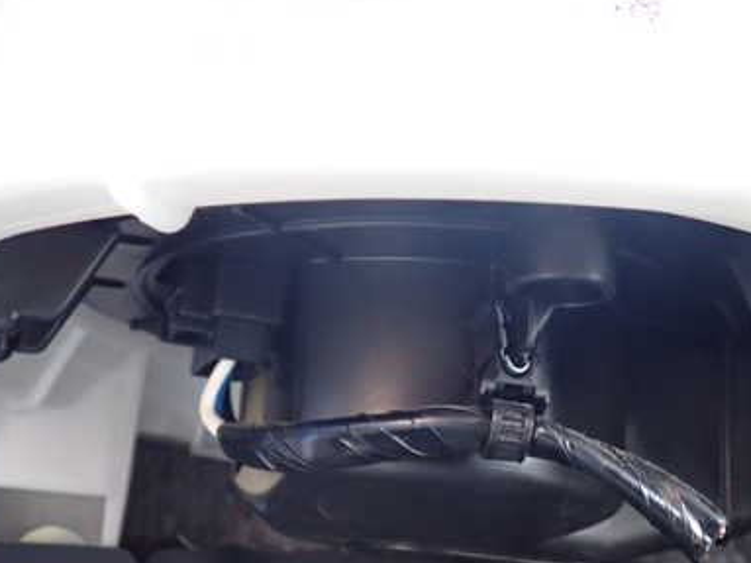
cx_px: 435
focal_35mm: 47
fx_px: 1019
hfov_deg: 40.3
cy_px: 318
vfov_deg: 30.8
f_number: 2.3
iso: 800
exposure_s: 1/30
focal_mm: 5.4
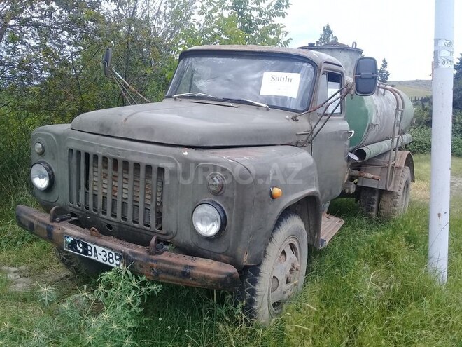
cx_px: 231
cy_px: 174
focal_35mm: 31
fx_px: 414
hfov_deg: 58.4
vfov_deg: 45.4
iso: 50
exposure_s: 1/528
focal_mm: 3.3
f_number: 2.2
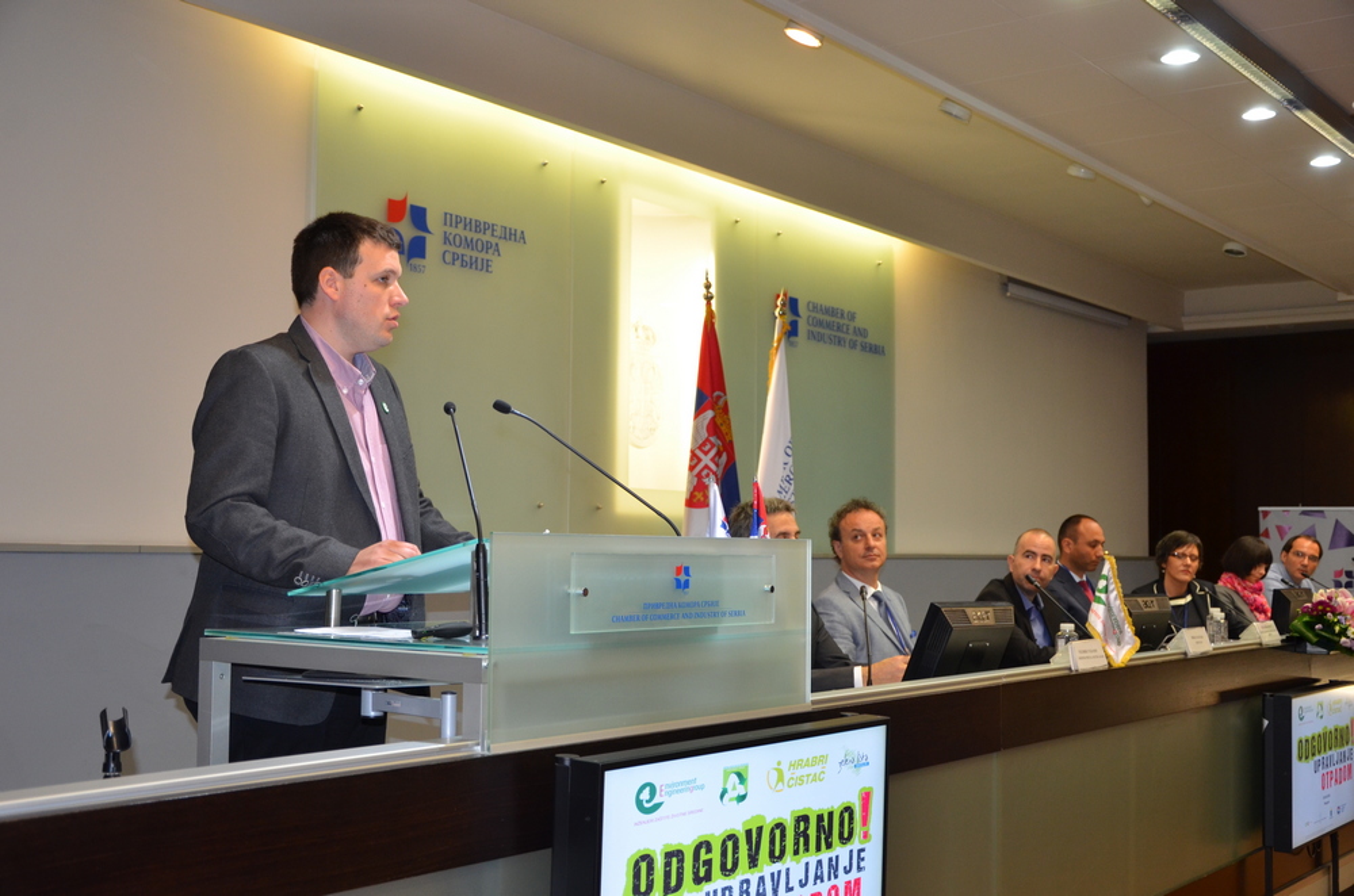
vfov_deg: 31.7
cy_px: 448
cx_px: 677
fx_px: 1576
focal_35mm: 42
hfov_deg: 46.5
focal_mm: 28
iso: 640
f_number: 4
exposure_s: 1/60
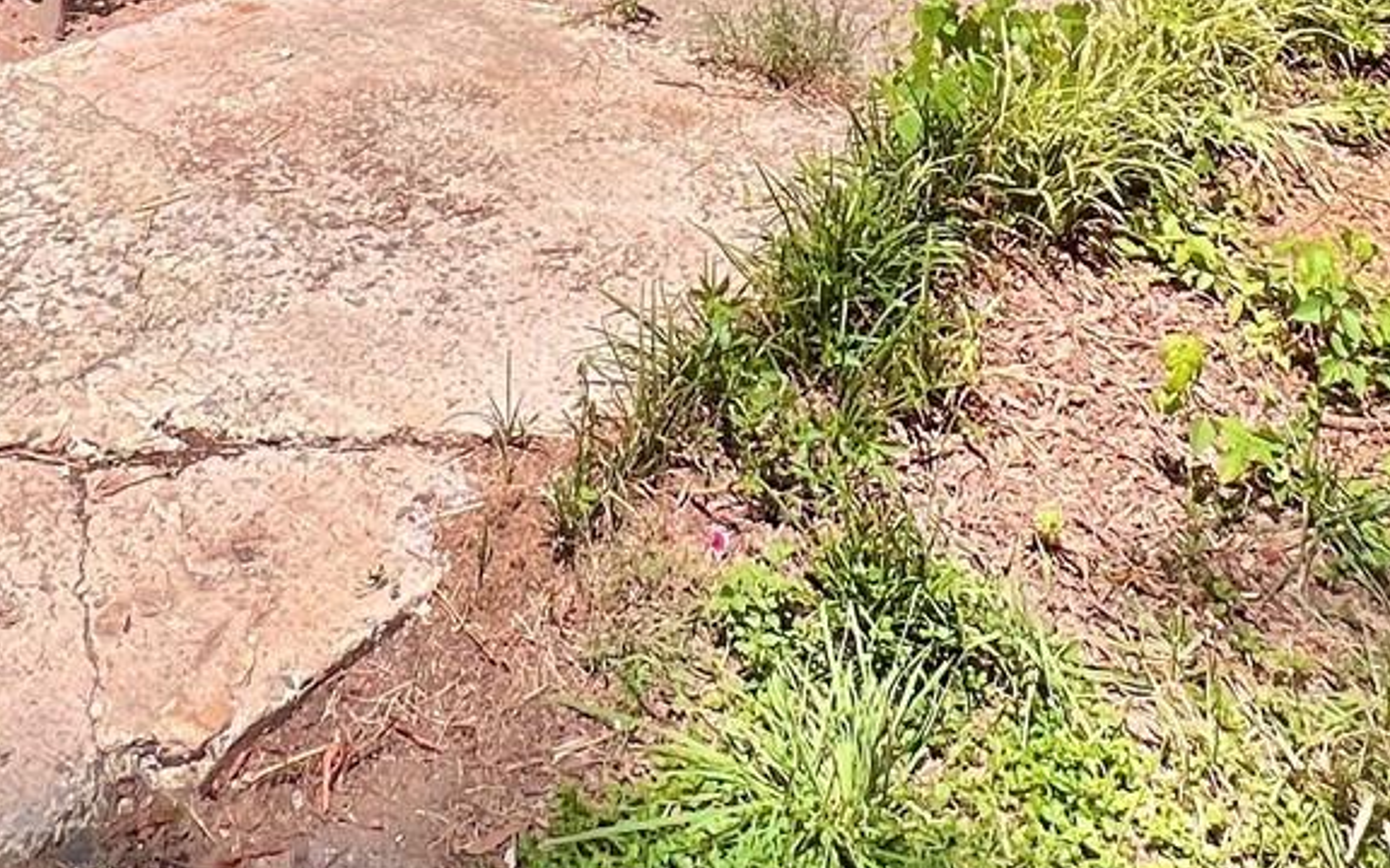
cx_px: 598
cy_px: -760
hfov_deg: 41.0
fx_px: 1856
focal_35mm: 49
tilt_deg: +2.2
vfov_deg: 19.0
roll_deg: +0.1
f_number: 1.8
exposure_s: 1/1004
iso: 32
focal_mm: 1.57
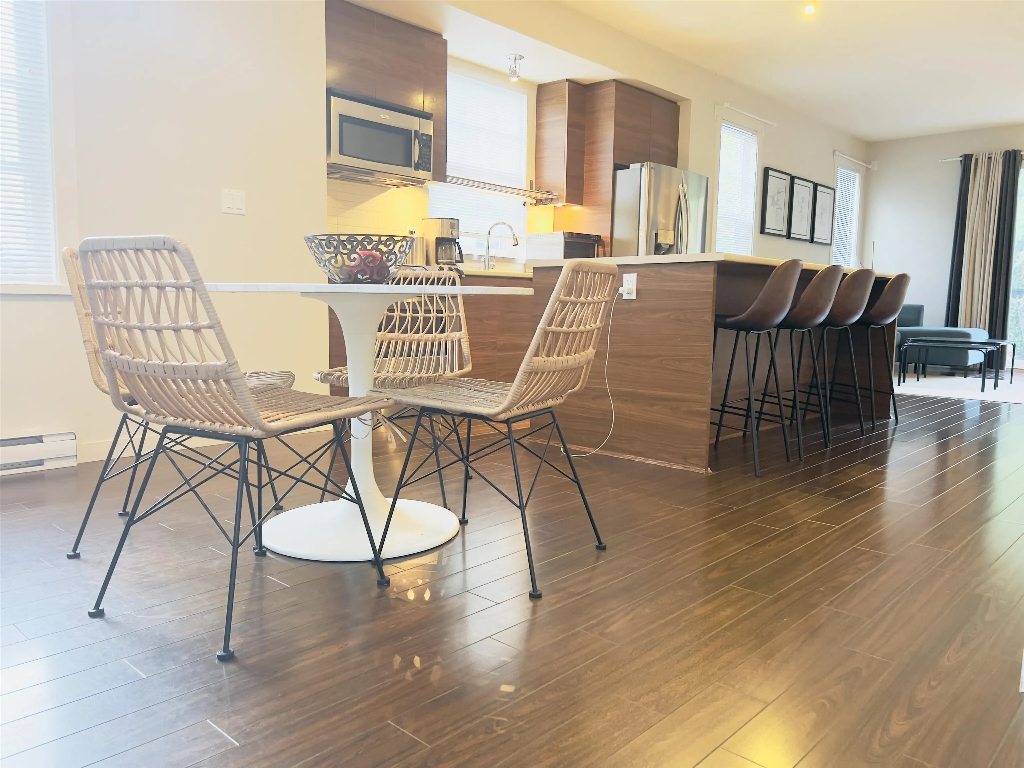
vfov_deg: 53.1
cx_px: 512
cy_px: 384
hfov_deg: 67.3
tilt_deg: -6.1
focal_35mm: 26
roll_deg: -1.0
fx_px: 769
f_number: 1.5
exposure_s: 1/60
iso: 320
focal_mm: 5.7
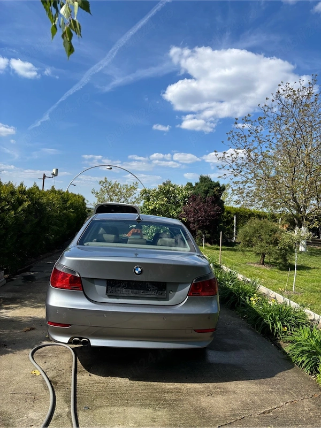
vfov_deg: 67.3
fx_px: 321
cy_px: 214
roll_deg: -3.8
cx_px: 160
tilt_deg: -1.1
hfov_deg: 53.1
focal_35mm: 26
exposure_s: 1/3311
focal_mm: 5.96
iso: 50
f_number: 1.6
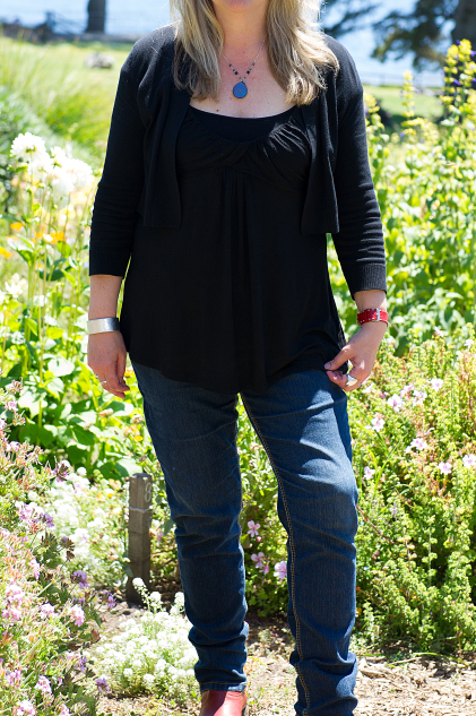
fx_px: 2145
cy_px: 249
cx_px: 245
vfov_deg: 18.9
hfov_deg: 12.7
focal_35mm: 108
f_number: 4.5
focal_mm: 70
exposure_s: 1/250
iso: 200
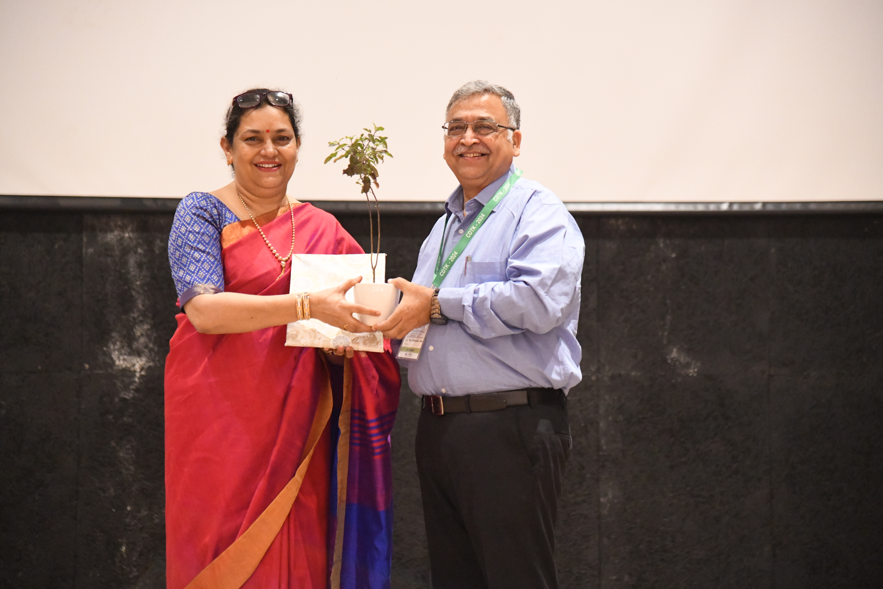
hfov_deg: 17.1
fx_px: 2943
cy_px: 294
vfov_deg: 11.4
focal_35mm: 120
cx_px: 442
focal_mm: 120
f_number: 4
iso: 12800
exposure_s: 1/125
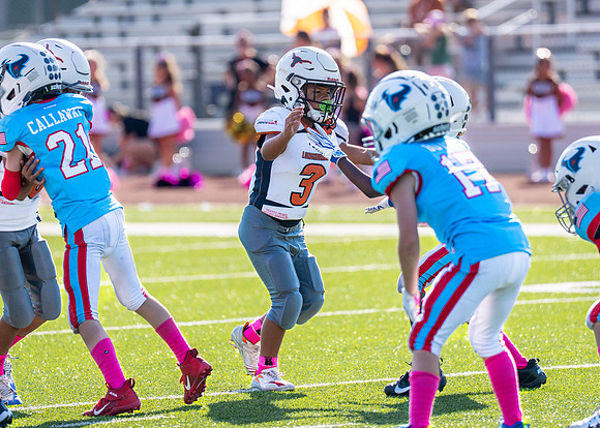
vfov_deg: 4.1
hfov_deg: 5.8
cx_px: 294
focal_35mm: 348
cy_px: 184
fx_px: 5937
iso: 100
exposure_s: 1/1600
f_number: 2.8
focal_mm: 200
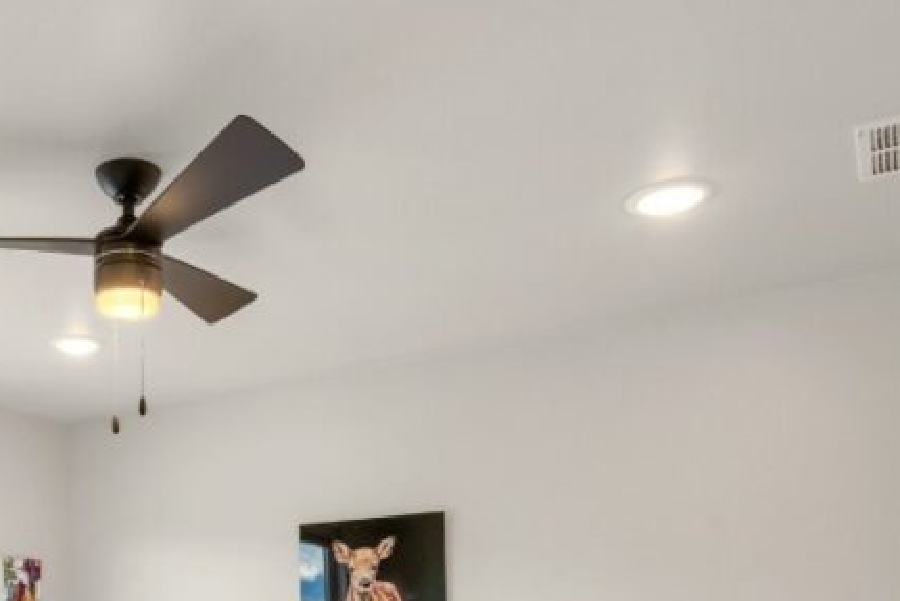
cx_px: 188
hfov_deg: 48.0
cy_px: 711
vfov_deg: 30.2
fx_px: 951
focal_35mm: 38
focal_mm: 16
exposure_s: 1/30
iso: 400
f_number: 11
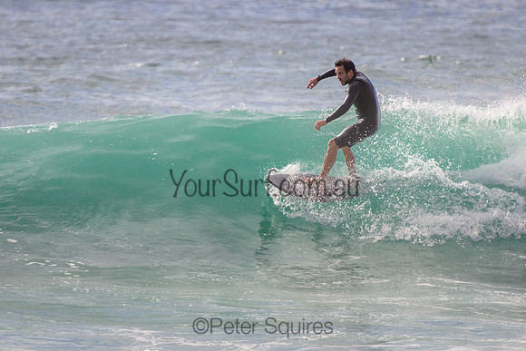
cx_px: 238
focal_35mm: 550
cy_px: 148
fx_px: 8040
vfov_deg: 2.5
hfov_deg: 3.7
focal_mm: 400
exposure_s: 1/2000
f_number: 5.6
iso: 140
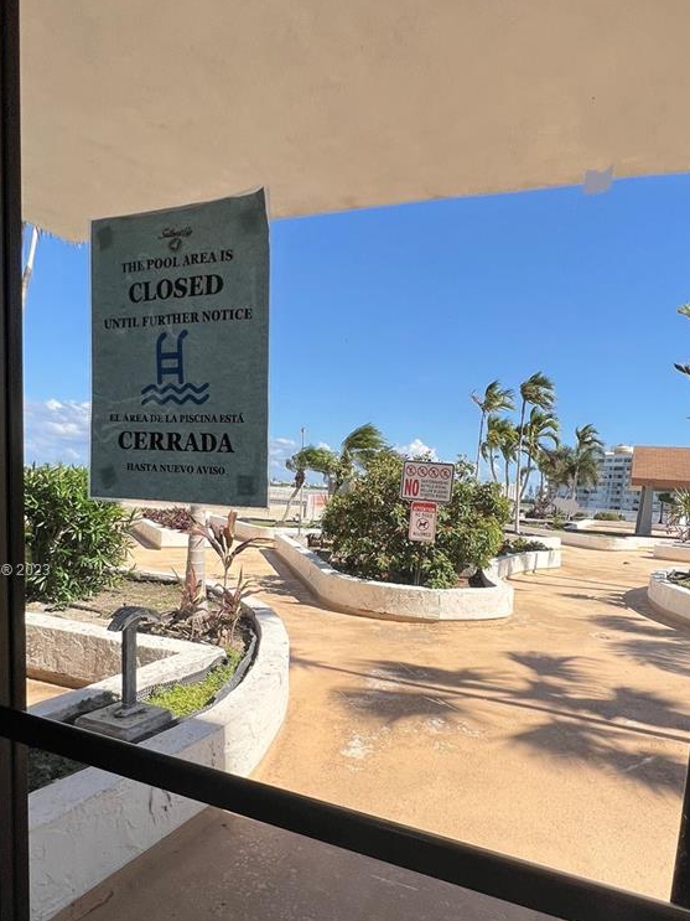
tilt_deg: -7.2
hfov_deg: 63.3
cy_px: 571
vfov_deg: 77.7
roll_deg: -4.7
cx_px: 382
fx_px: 558
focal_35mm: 21
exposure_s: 1/1167
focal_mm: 1.57
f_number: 1.8
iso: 32
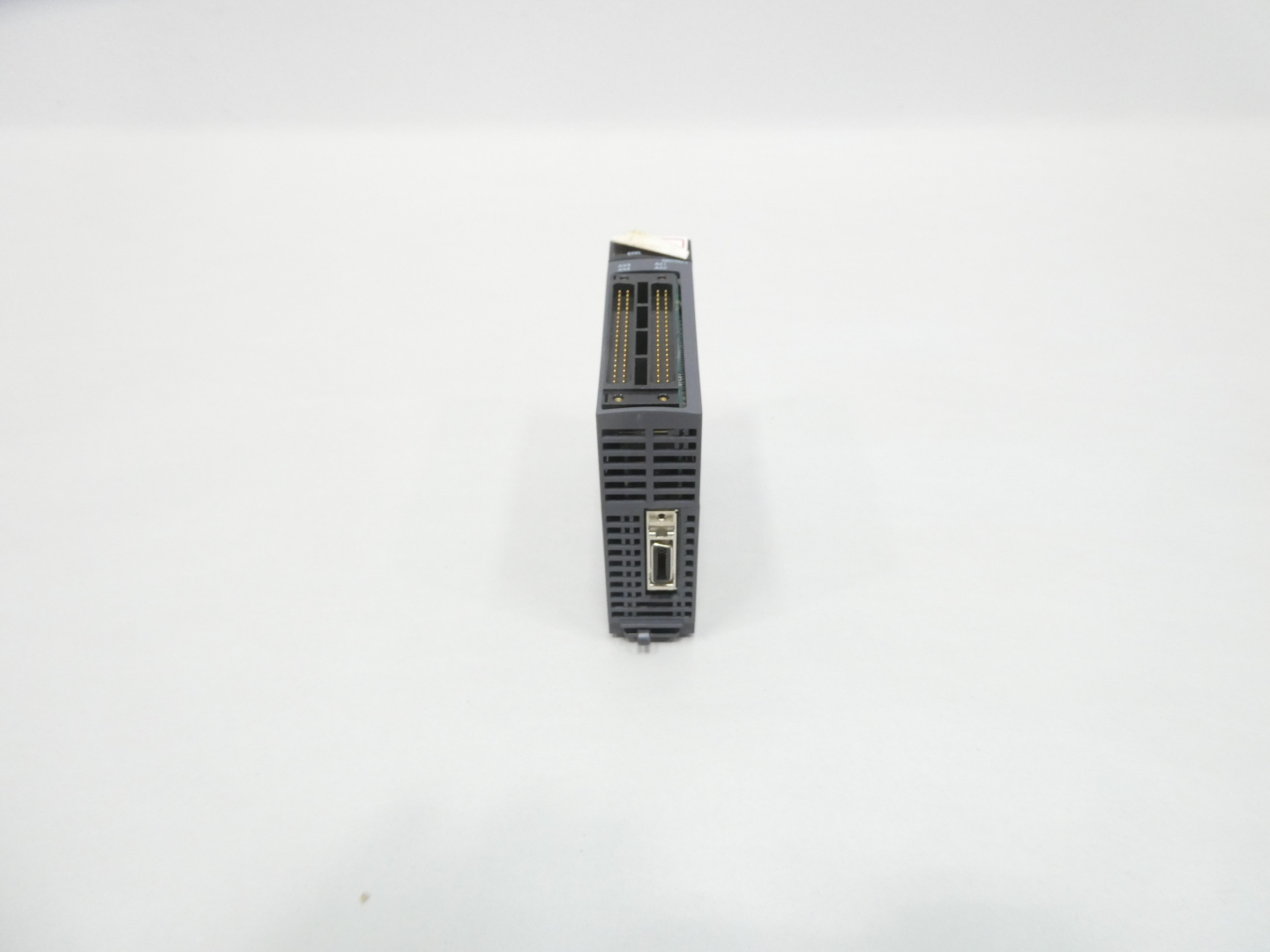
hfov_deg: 71.6
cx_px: 635
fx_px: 881
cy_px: 476
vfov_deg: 56.8
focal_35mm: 24
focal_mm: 4.3
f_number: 3.3
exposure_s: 1/60
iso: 320
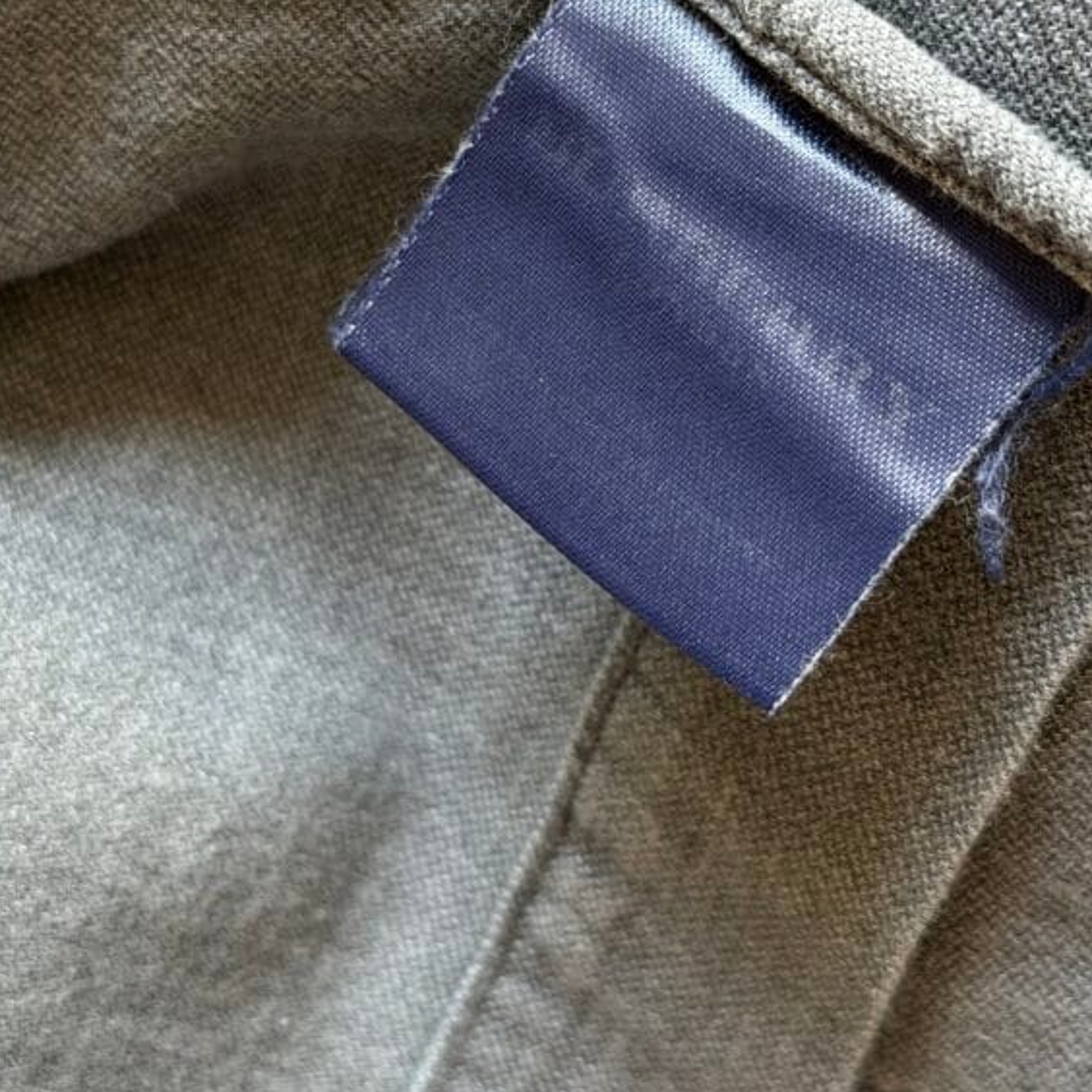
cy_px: 449
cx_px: 598
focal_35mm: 77
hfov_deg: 22.5
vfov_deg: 22.4
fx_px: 2748
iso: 100
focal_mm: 6.76
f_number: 1.78
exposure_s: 1/60
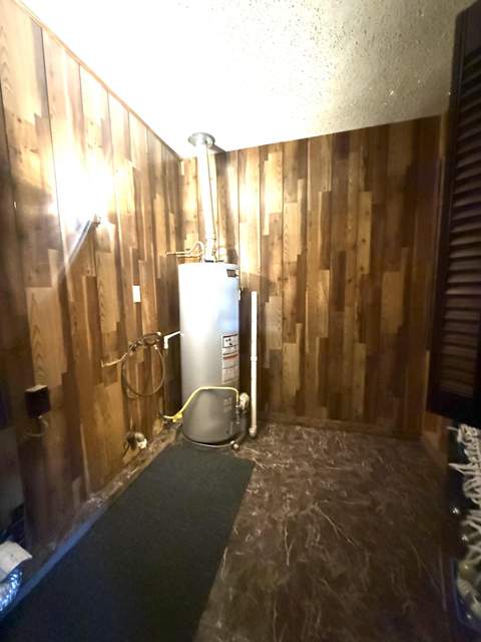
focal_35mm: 14
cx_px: 240
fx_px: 259
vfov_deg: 102.1
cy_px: 321
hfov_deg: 85.7
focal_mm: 2.22
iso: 2000
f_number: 2.2
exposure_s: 1/30
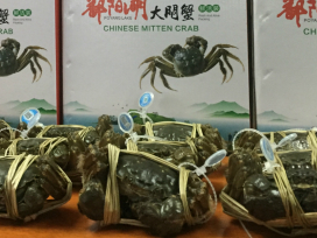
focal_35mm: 64
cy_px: -21
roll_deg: +0.2
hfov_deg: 30.1
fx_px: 586
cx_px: 108
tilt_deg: +1.4
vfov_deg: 21.8
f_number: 2.2
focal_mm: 4.15
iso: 200
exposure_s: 1/33
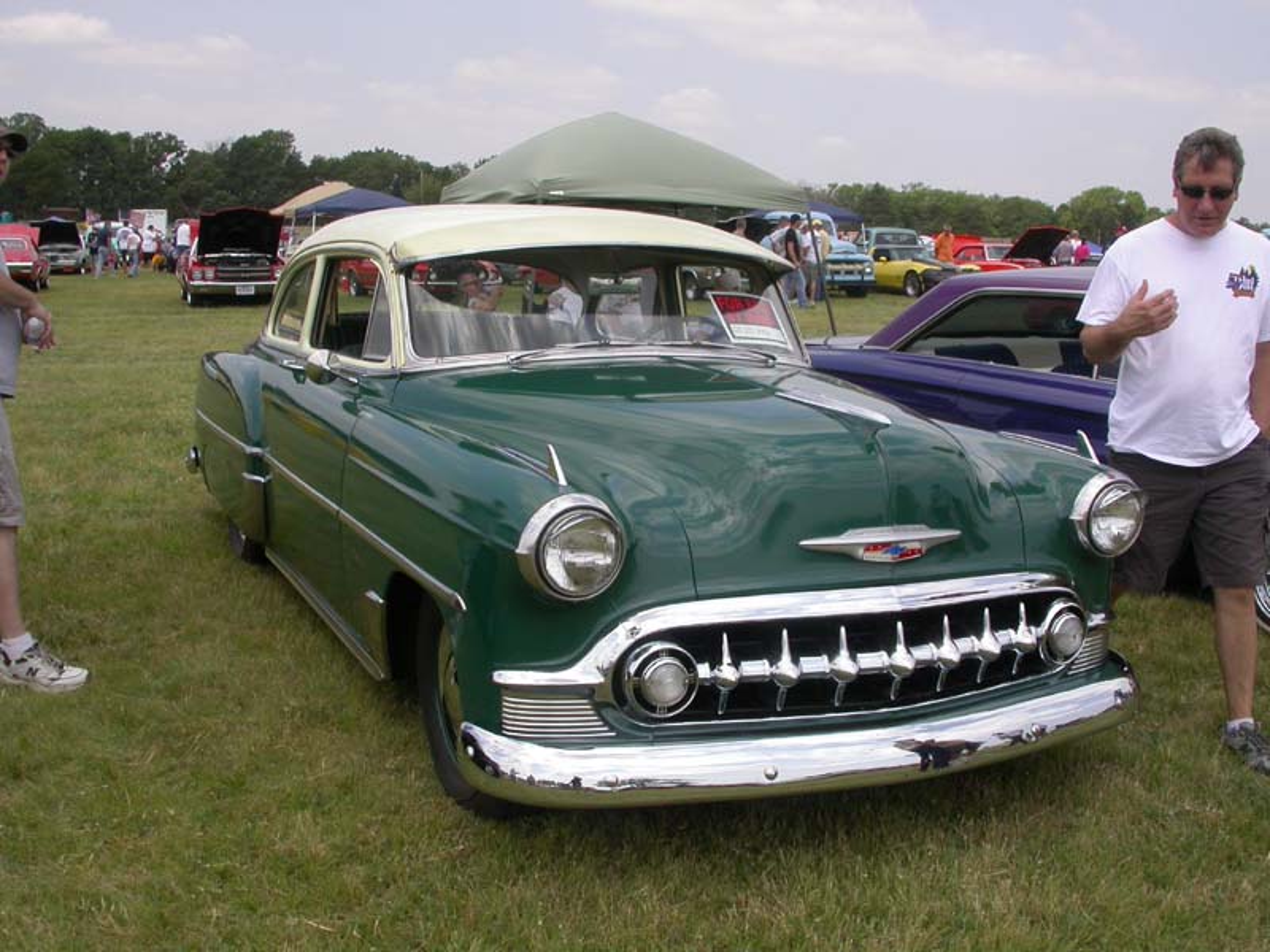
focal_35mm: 38
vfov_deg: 37.7
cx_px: 635
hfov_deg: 49.0
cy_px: 476
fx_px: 1394
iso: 100
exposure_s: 1/299
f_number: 7.5
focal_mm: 7.85
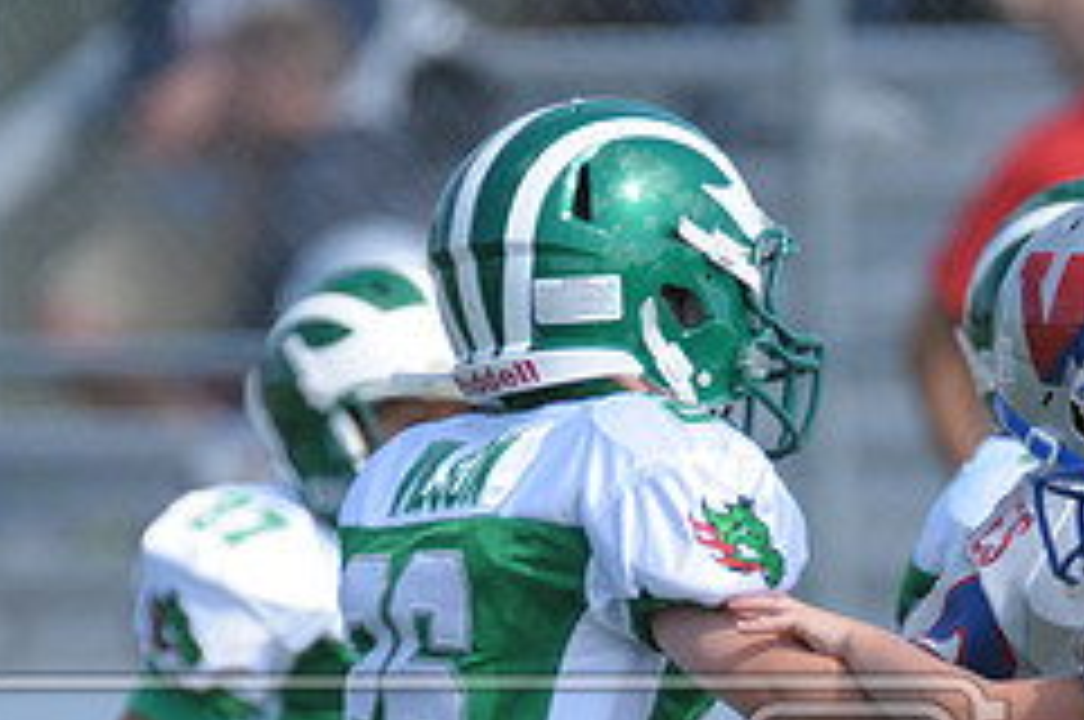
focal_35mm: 1445
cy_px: 844
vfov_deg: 0.9
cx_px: 490
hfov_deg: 1.4
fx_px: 43452
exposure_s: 1/3200
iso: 640
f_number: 4
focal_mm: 400
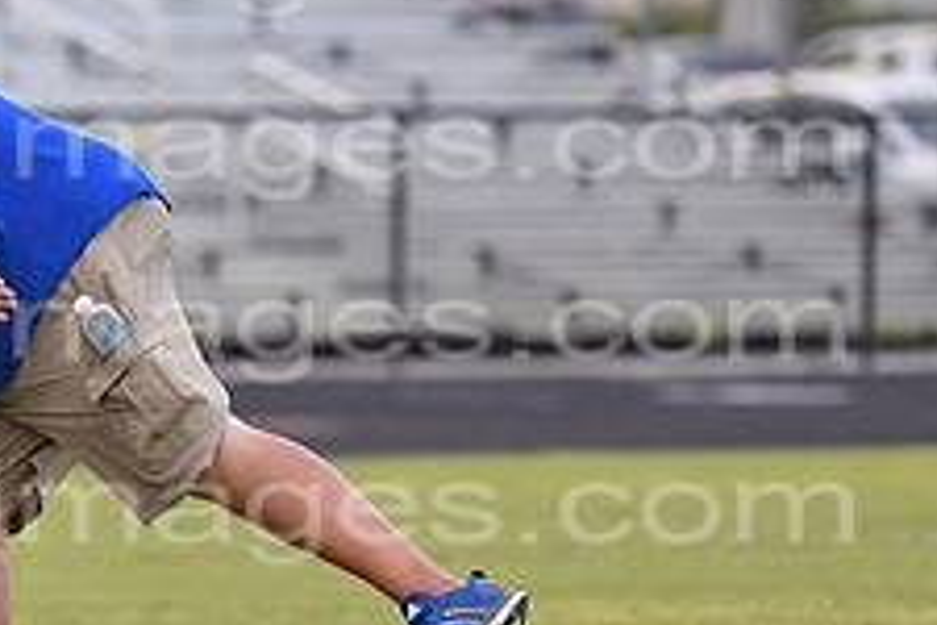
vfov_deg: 2.0
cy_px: 240
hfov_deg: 3.0
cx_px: -87
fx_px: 17601
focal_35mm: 676
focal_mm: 175
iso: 800
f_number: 3.2
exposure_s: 1/800
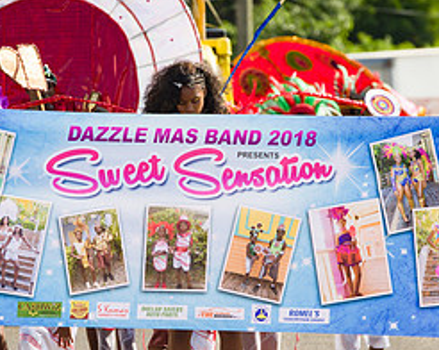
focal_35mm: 421
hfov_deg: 4.6
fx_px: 5461
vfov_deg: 3.7
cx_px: 148
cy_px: 245
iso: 100
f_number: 7.1
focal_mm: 190
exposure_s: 1/200
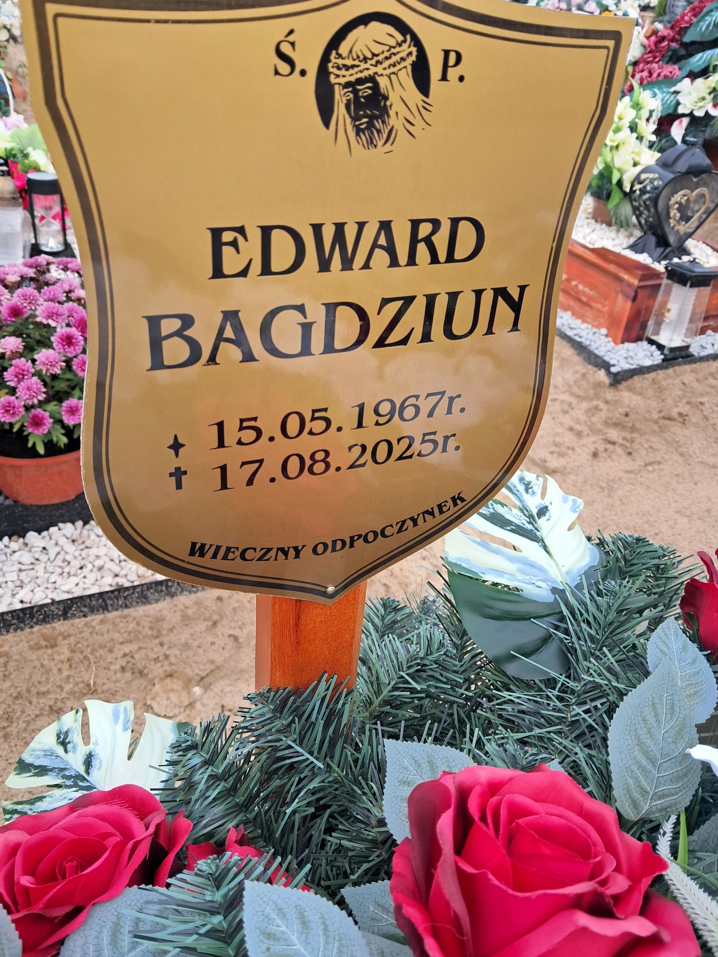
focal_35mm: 27
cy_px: 478
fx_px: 747
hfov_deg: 51.4
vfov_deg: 65.3
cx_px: 359
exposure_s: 1/100
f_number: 1.8
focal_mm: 4
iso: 50
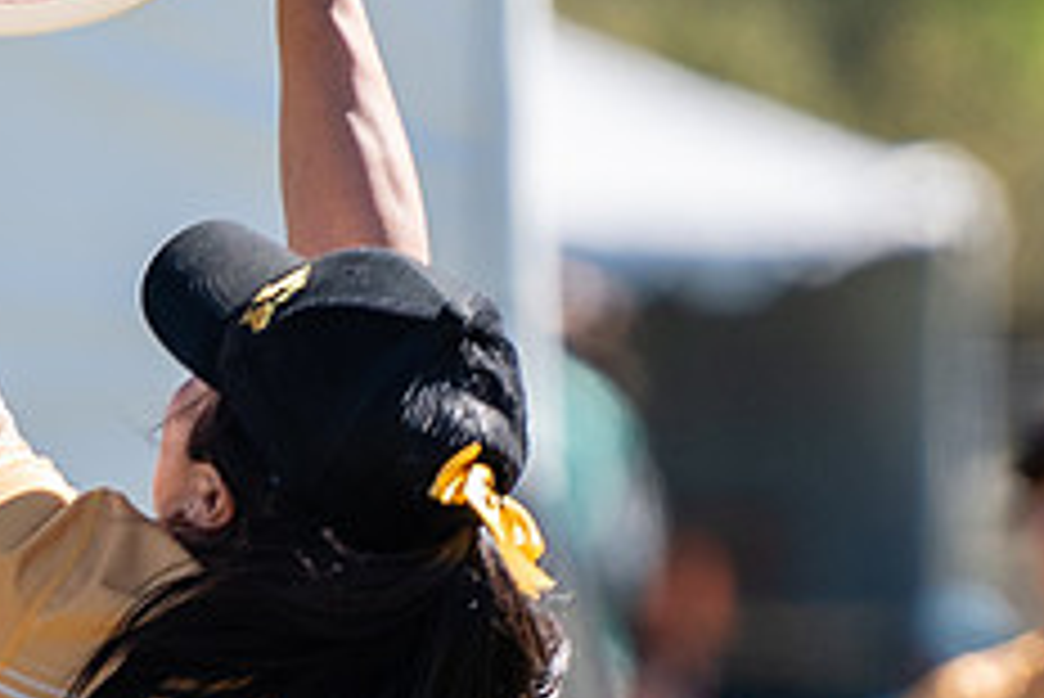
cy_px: 407
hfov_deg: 1.4
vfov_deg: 0.9
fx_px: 44135
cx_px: 274
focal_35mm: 1521
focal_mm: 200
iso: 100
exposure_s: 1/1000
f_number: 2.8
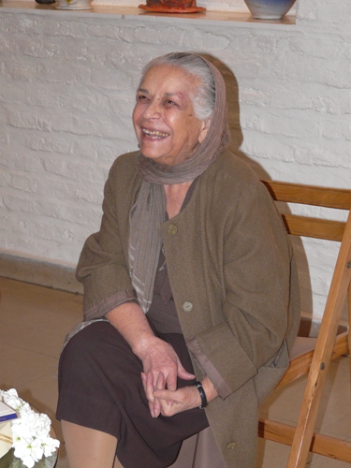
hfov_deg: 16.1
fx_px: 1244
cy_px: 234
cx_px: 176
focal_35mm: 92
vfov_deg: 21.3
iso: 160
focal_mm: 15.1
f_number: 3.6
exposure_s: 1/50
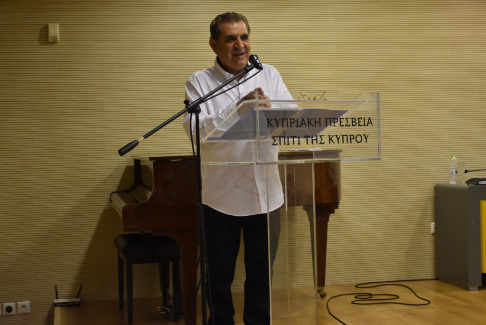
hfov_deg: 33.4
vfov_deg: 22.7
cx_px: 243
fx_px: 810
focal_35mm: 60
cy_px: 162
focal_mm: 40
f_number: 5
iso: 1600
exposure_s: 1/100
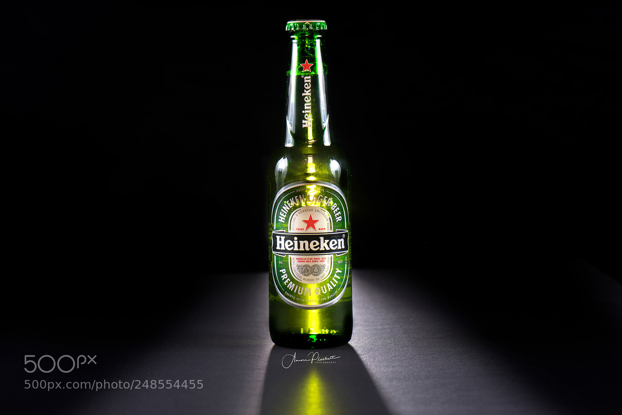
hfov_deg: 19.4
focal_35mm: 105
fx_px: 1815
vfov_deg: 13.1
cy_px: 208
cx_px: 311
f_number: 8
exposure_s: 1/100
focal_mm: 105
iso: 125
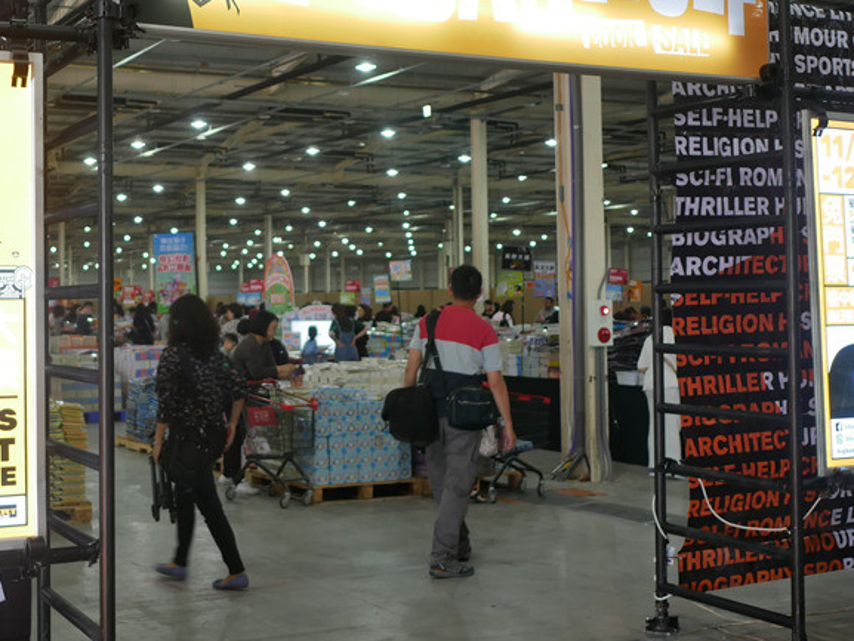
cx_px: 200
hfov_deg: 35.9
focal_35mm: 52
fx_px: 1283
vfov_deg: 27.9
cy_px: 240
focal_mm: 15
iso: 250
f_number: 1.7
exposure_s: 1/60
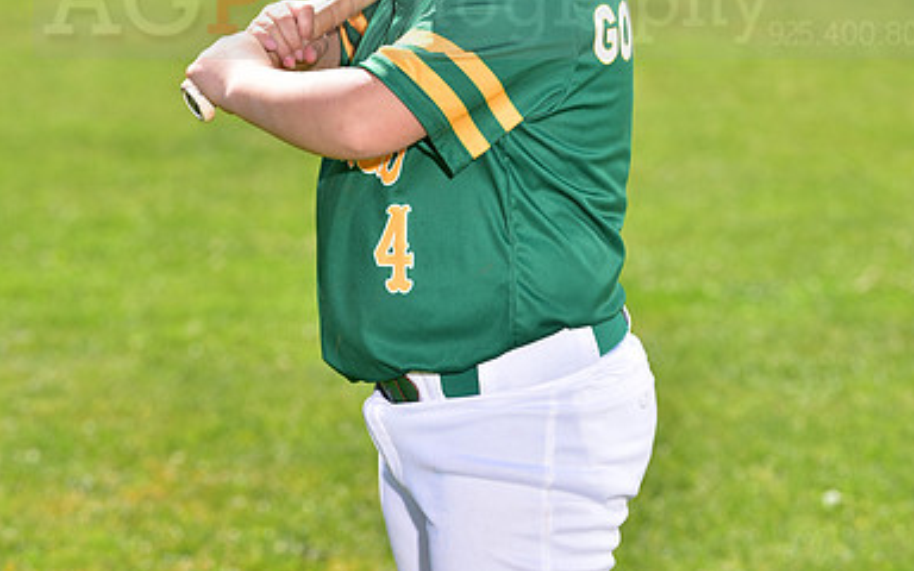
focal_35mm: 200
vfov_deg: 6.5
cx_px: 458
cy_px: -17
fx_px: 4982
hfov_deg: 10.5
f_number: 5.6
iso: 100
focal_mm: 130
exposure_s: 1/250
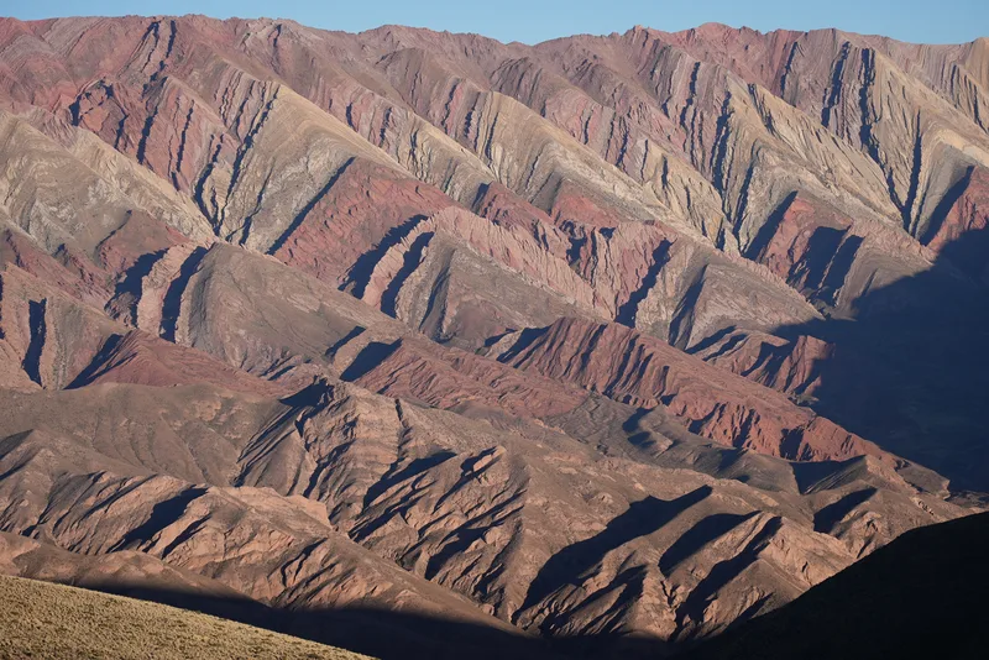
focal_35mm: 105
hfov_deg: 19.4
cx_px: 494
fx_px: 2885
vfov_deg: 13.1
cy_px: 330
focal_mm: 105
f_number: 4.5
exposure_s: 1/640
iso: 80
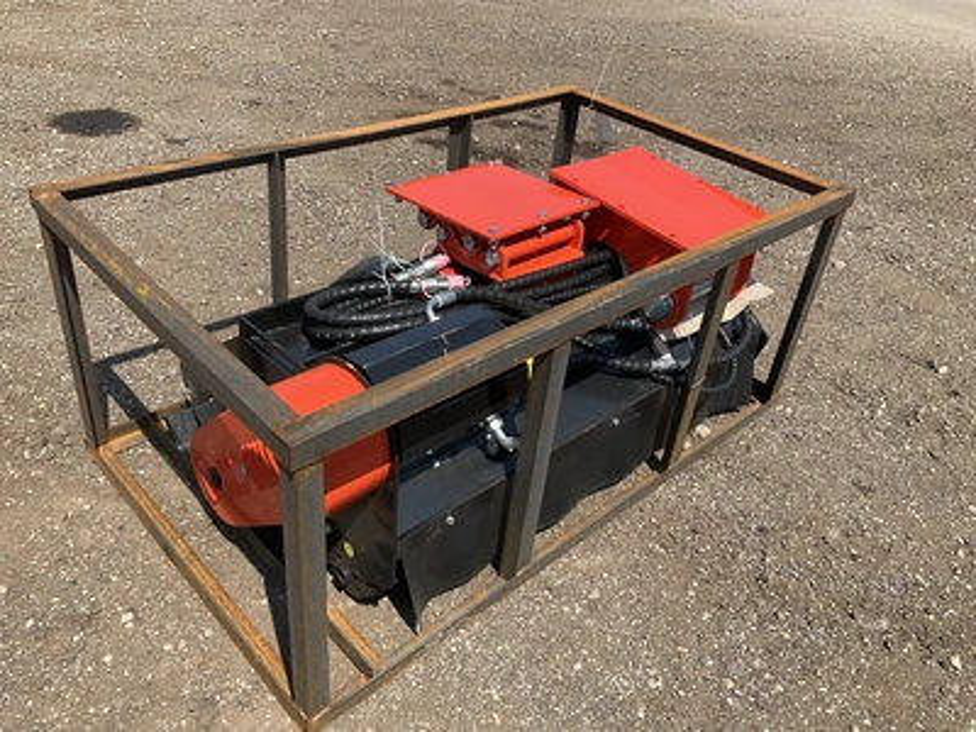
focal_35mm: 29
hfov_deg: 61.7
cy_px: 366
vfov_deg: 48.2
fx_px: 818
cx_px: 488
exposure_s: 1/1279
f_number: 1.8
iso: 25
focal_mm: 3
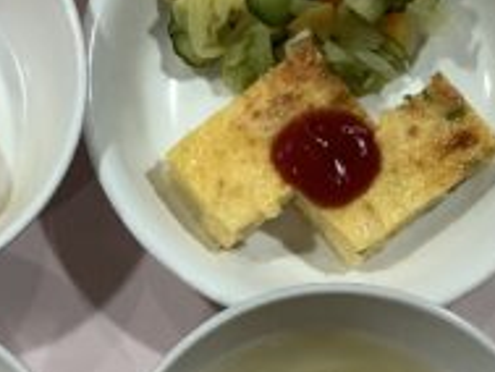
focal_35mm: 82
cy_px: 295
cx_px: 120
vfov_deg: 17.9
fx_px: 1173
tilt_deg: -83.4
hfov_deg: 23.6
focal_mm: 3.3
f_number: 2.4
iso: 80
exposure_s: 1/60
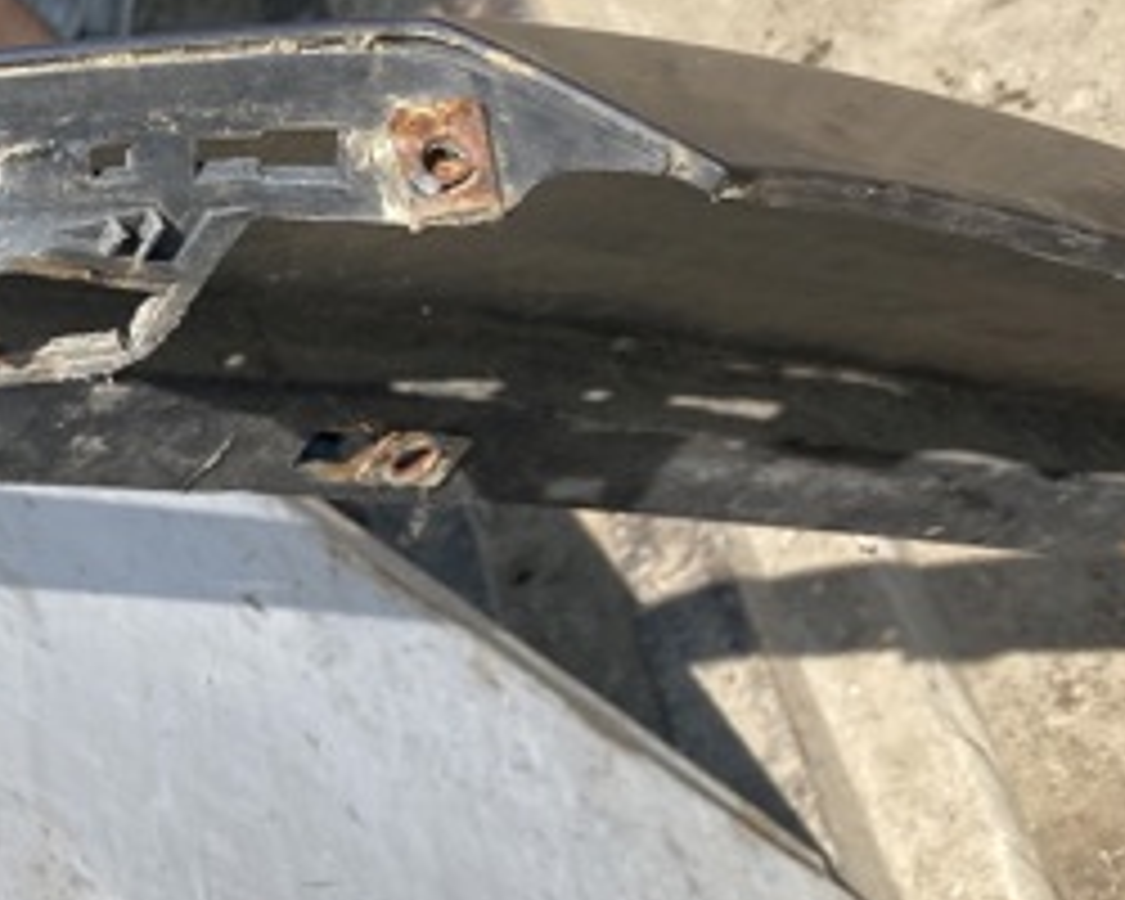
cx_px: -274
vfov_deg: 23.5
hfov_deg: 25.7
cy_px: 466
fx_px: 2164
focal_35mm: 65
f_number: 1.8
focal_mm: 4.25
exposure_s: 1/1961
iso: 32
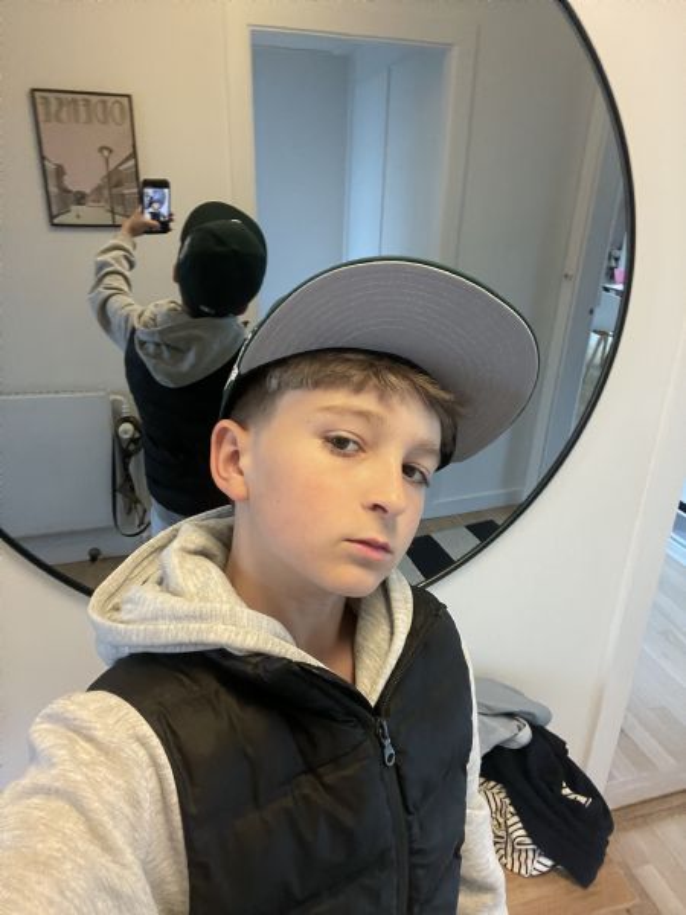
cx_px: 343
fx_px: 608
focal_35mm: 23
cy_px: 458
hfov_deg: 58.9
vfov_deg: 73.9
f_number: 2.2
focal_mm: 2.71
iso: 250
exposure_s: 1/33
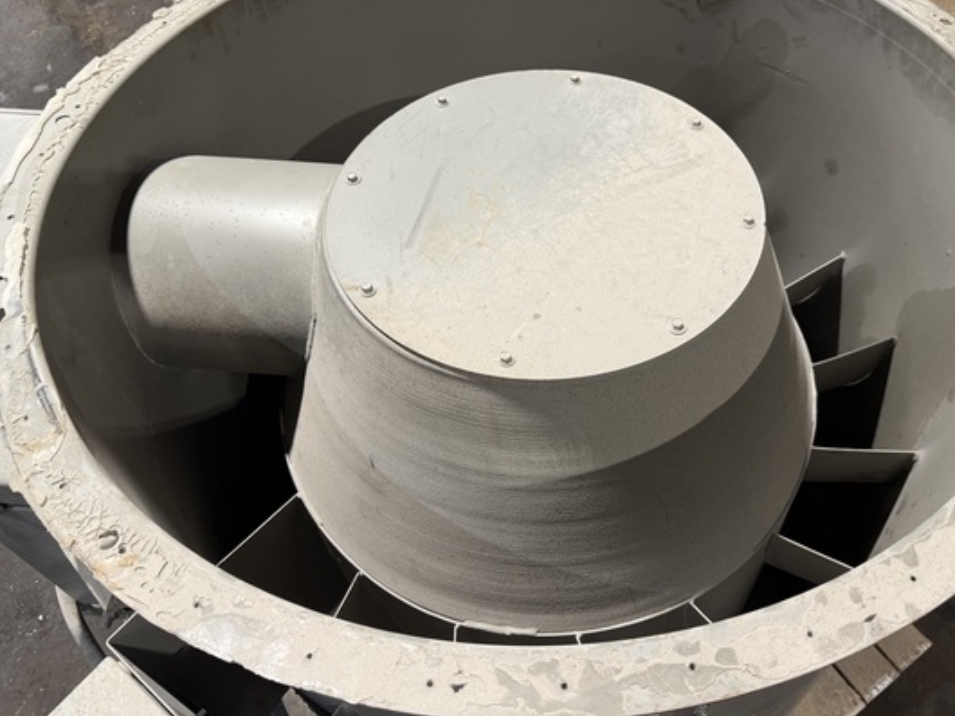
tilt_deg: -50.1
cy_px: 292
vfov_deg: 48.0
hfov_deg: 61.4
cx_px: 550
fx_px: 800
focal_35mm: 29
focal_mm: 6.76
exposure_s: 1/60
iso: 125
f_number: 1.78
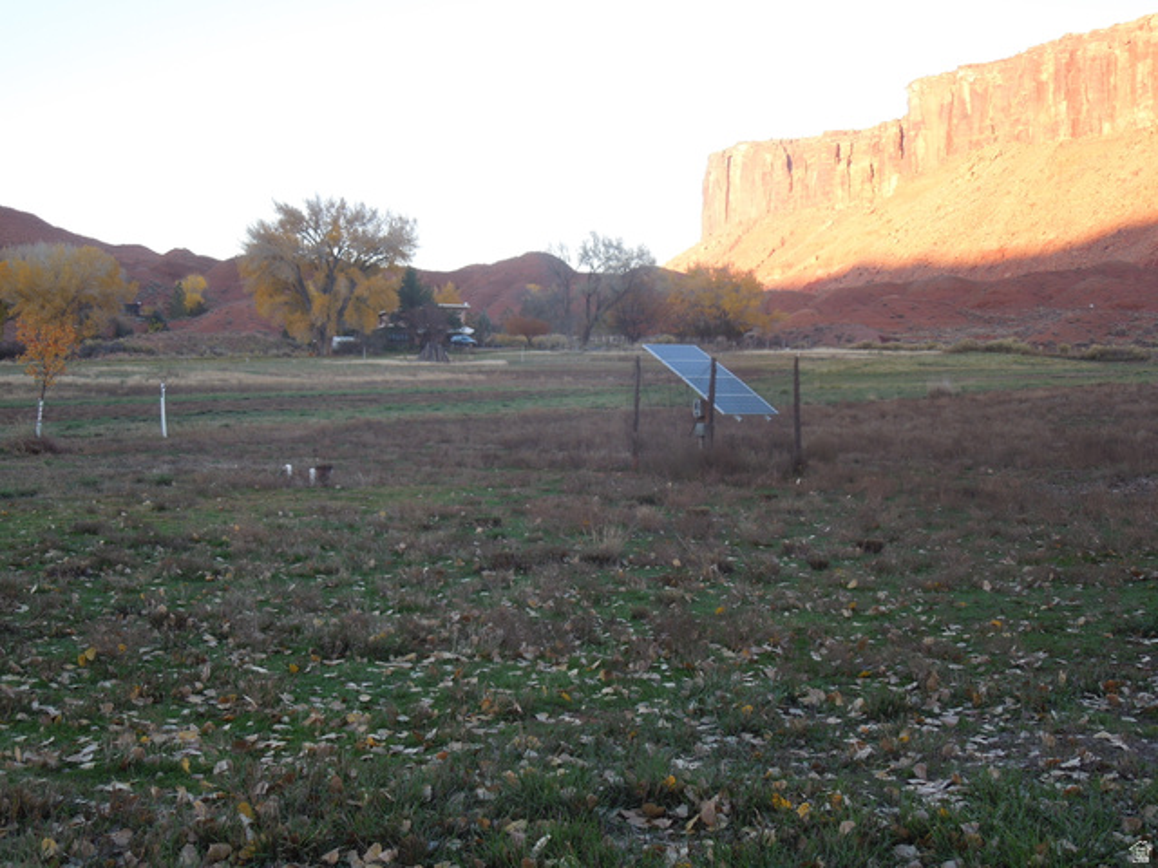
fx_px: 1606
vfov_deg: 30.3
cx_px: 579
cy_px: 434
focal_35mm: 48
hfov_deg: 39.7
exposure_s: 1/60
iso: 100
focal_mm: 8.7
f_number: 4
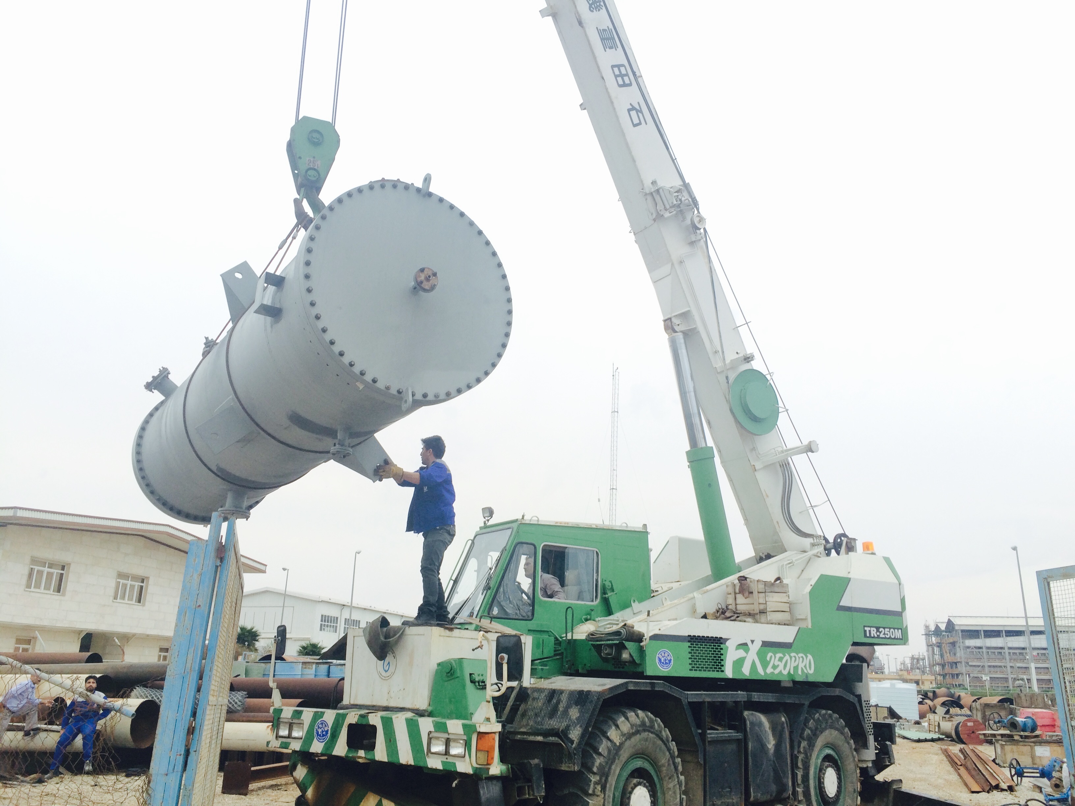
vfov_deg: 48.2
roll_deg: -2.7
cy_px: 403
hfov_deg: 61.7
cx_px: 538
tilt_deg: +16.8
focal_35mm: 29
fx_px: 901
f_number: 2.2
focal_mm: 4.15
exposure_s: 1/124
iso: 32
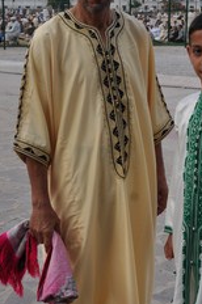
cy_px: 156
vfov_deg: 30.1
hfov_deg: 20.2
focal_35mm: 67
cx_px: 131
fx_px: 565
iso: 200
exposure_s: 1/250
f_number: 8
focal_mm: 23
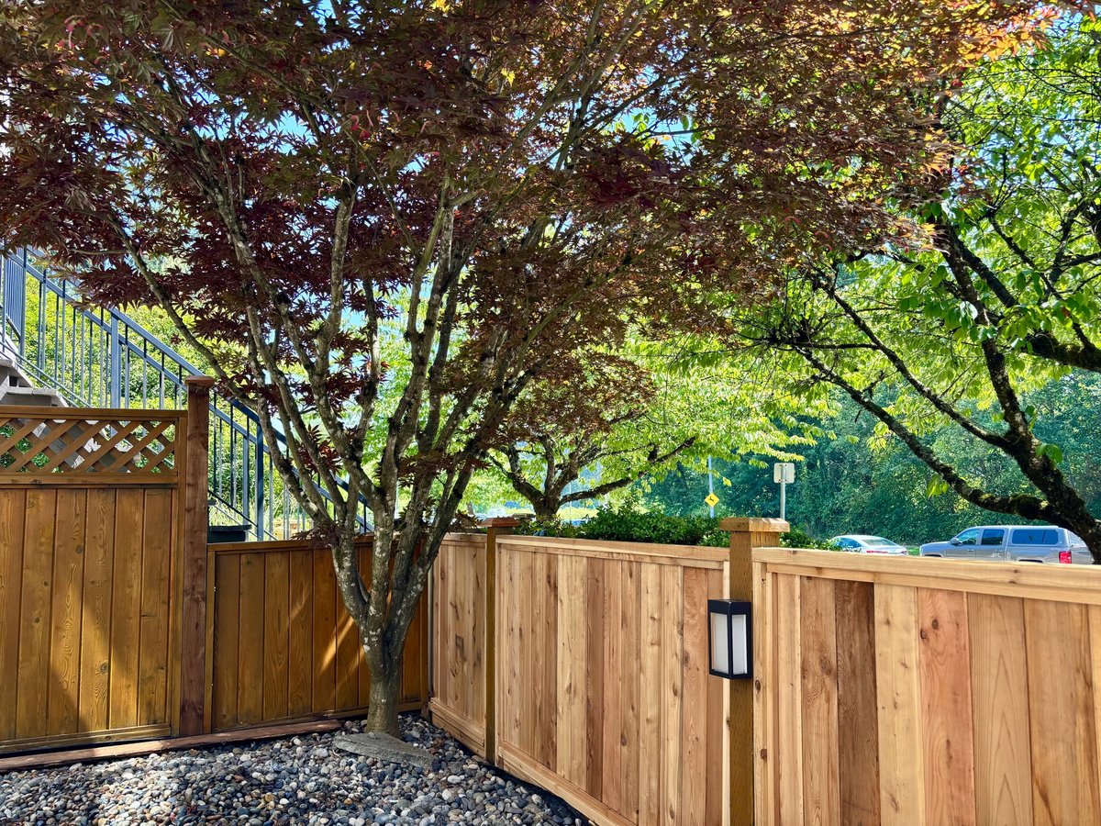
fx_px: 827
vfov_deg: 53.1
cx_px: 550
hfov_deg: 67.3
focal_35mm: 26
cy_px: 413
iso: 50
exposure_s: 1/303
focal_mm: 5.96
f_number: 1.6
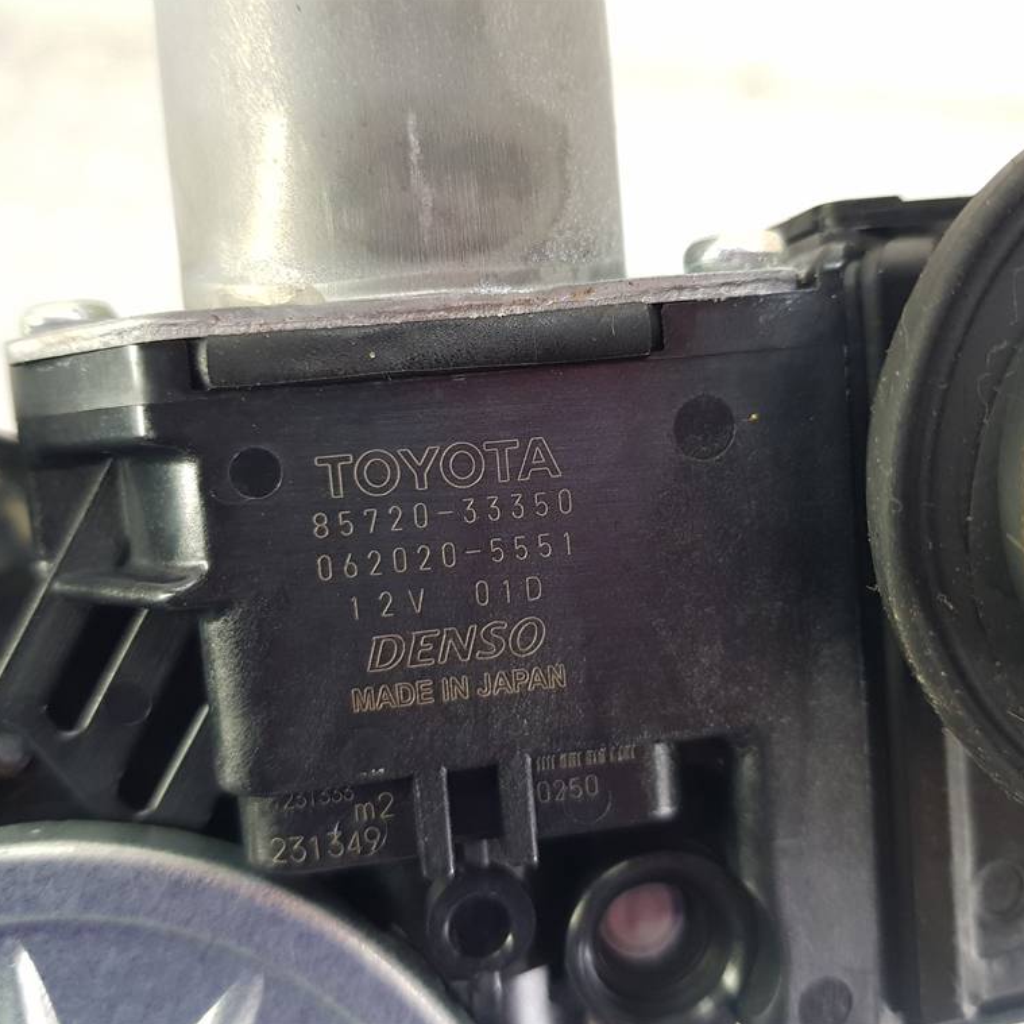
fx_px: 1038
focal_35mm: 31
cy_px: 510
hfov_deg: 52.5
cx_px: 532
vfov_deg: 52.5
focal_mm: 4.2
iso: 160
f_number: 1.7
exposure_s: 1/100
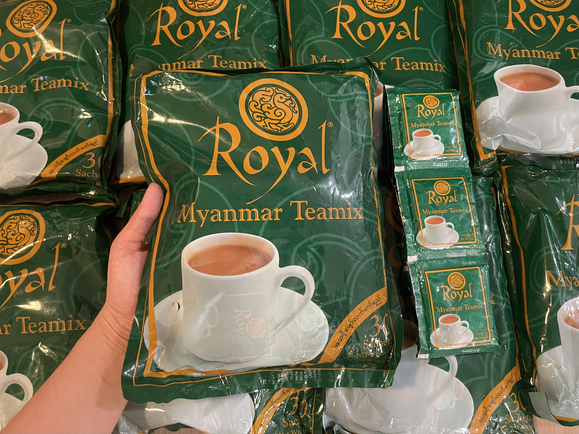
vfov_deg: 54.9
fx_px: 418
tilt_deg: -75.4
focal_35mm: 25
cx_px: 290
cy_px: 217
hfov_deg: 69.4
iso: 500
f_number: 1.6
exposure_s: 1/33
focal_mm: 5.1
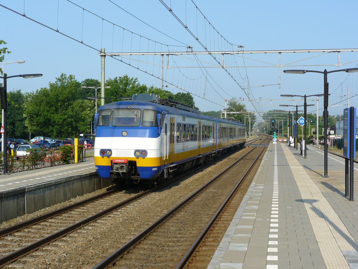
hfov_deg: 32.7
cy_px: 134
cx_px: 179
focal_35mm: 59
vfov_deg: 24.8
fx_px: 610
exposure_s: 1/640
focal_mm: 9.9
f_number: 4
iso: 100
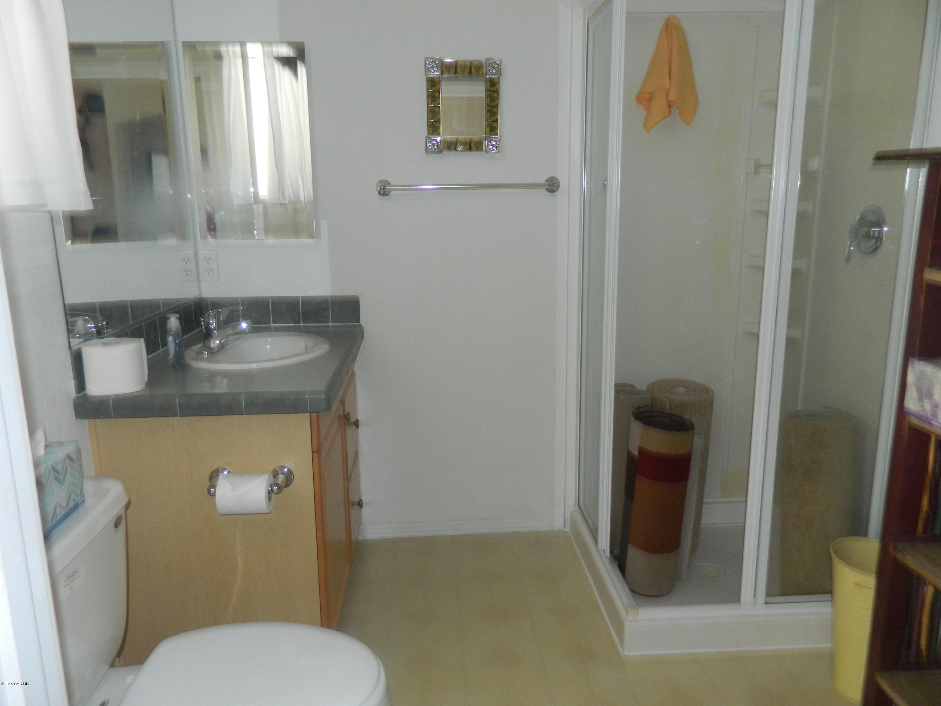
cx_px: 470
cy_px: 353
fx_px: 680
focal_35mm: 25
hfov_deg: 69.4
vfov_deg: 54.9
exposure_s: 1/30
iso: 200
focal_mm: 4.5
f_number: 3.1
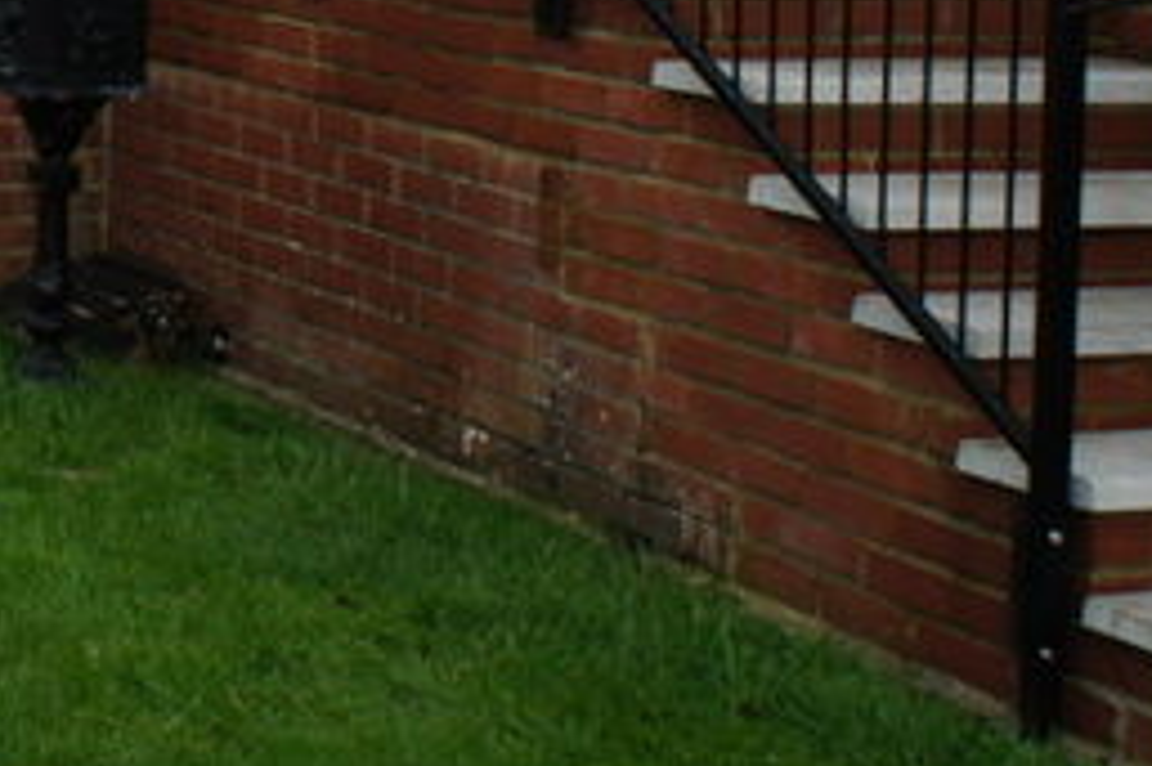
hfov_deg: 17.7
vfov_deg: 12.7
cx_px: -502
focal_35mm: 105
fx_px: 3358
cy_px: -199
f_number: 11
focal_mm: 20
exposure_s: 1/80
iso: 200
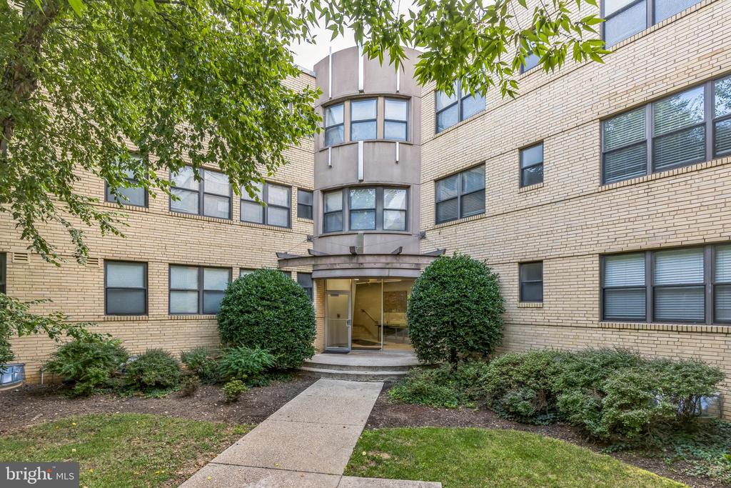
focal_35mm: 17
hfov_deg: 93.3
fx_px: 345
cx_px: 366
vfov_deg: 70.5
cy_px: 244
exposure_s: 1/125
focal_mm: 17
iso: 320
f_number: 5.6
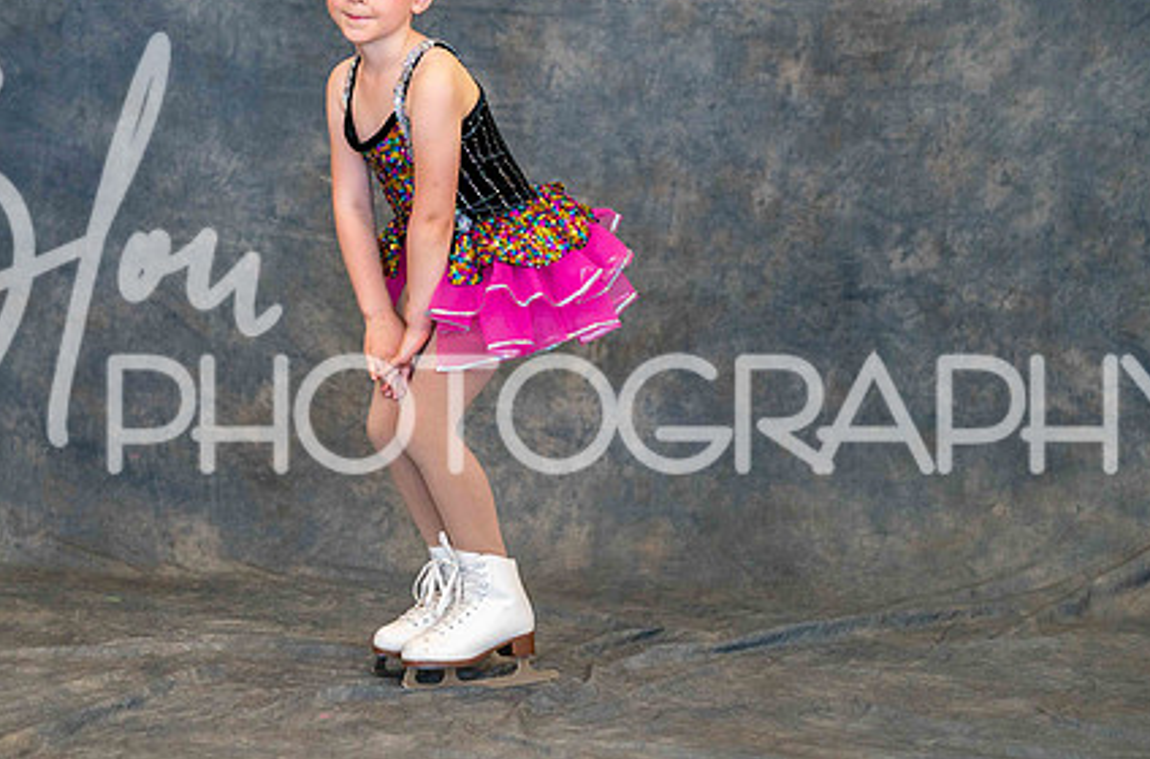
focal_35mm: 130
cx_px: 431
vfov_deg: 10.5
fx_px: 4140
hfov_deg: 15.8
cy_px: 218
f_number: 3.2
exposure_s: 1/160
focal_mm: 85
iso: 1250
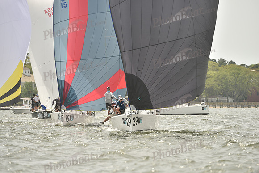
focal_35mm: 400
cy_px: 86
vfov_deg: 3.4
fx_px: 2878
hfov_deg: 5.2
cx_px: 130
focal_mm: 400
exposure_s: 1/1250
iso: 320
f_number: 5.6
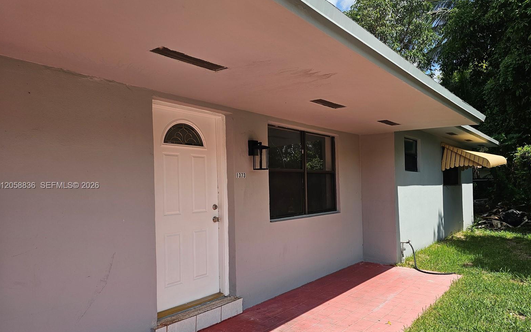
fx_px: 362
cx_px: 266
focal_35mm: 25
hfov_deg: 72.5
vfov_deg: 49.2
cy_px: 186
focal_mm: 6.3
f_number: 1.7
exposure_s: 1/1022
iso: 25
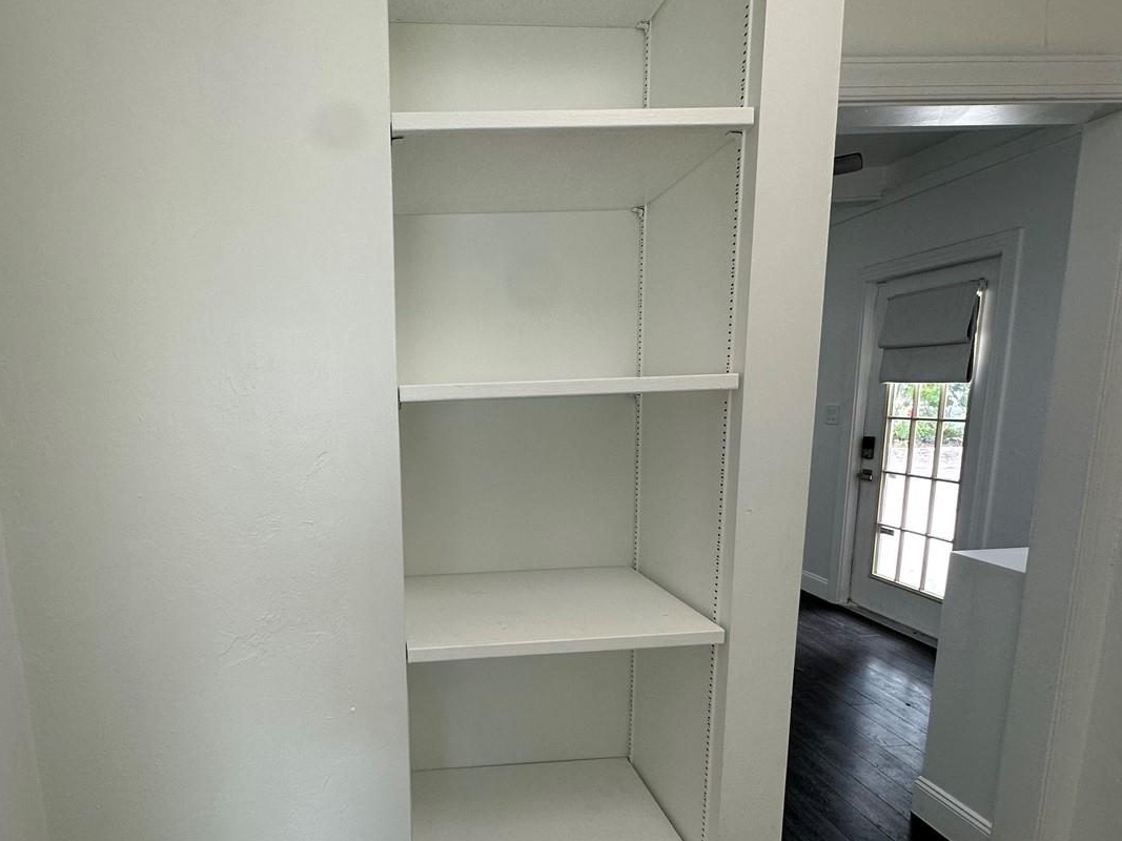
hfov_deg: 77.5
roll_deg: +2.4
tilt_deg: -10.5
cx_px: 415
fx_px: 681
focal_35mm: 21
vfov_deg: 62.7
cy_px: 515
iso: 80
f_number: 2.2
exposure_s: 1/120
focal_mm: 2.22
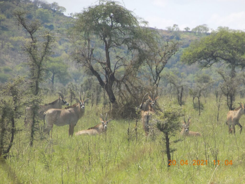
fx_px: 3801
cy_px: 92
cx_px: 122
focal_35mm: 537
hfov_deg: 3.7
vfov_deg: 2.8
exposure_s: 1/200
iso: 80
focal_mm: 95.4
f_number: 5.9
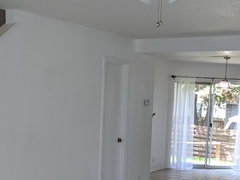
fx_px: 472
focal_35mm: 68
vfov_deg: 21.4
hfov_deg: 28.5
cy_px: 140
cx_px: 111
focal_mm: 4.67
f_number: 2
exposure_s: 1/120
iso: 86
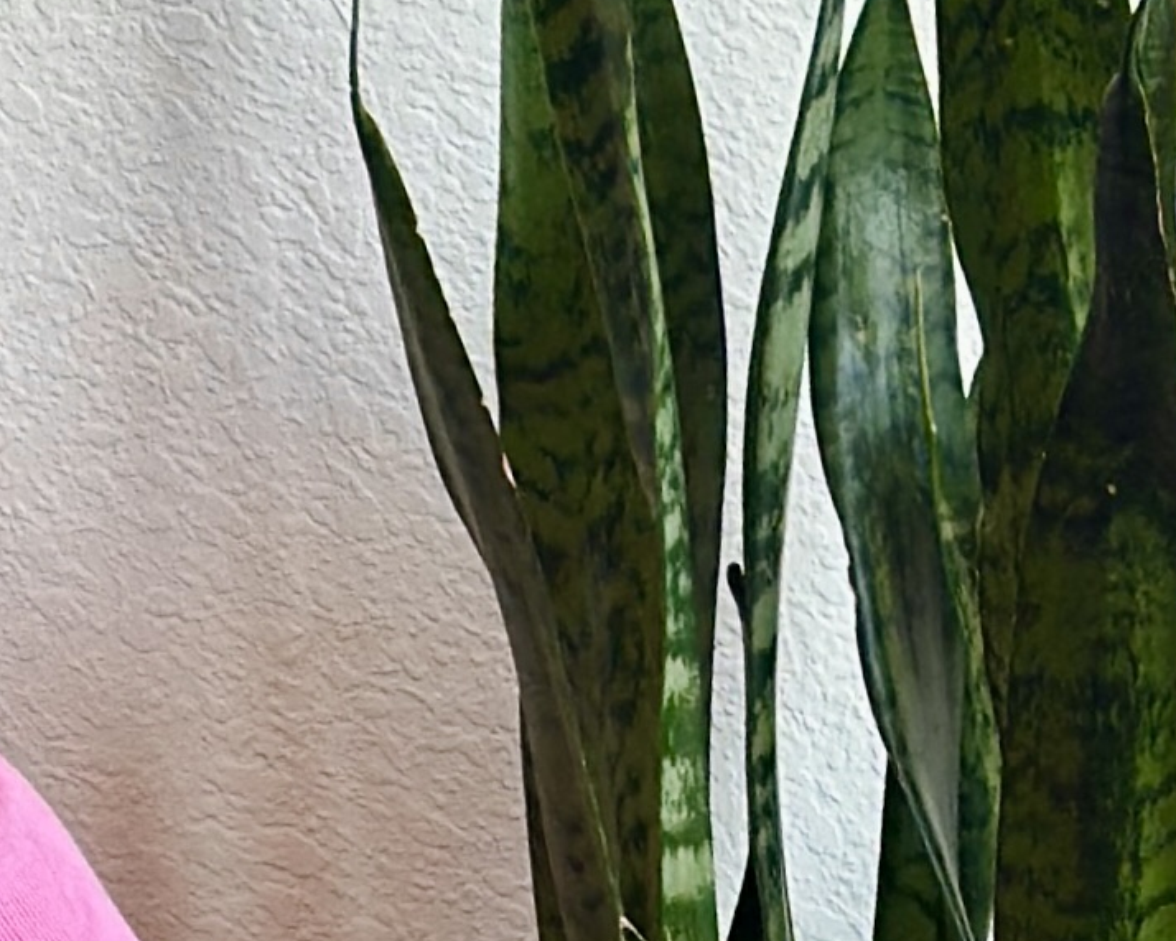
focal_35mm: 216
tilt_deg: -7.6
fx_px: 7517
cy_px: 2175
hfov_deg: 8.7
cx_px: -666
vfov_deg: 6.8
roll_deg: -1.2
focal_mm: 6.86
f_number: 1.78
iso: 100
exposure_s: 1/121
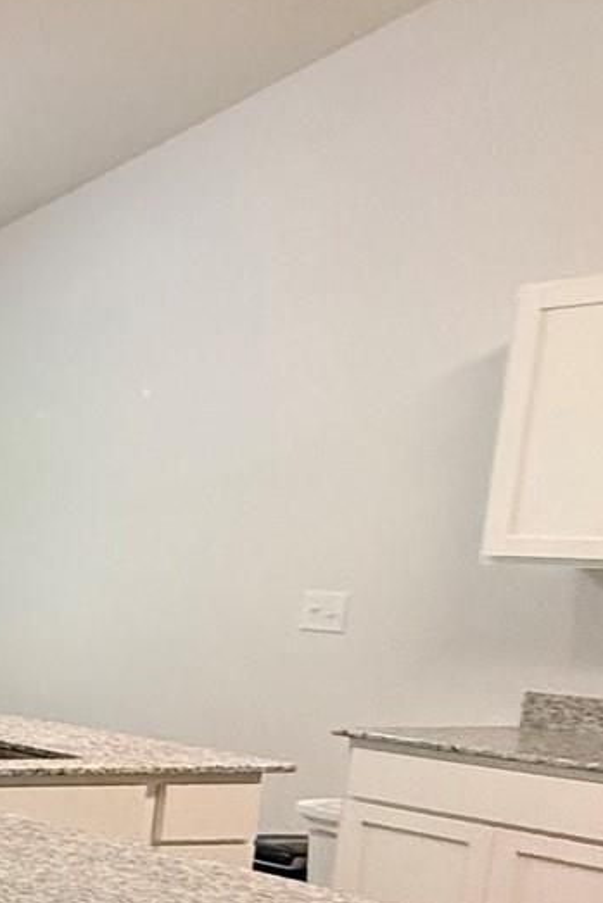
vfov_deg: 34.2
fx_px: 1431
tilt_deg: -6.2
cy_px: 694
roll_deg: -0.4
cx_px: -1056
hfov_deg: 12.8
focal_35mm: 57
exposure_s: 1/120
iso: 400
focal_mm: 2.22
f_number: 2.2
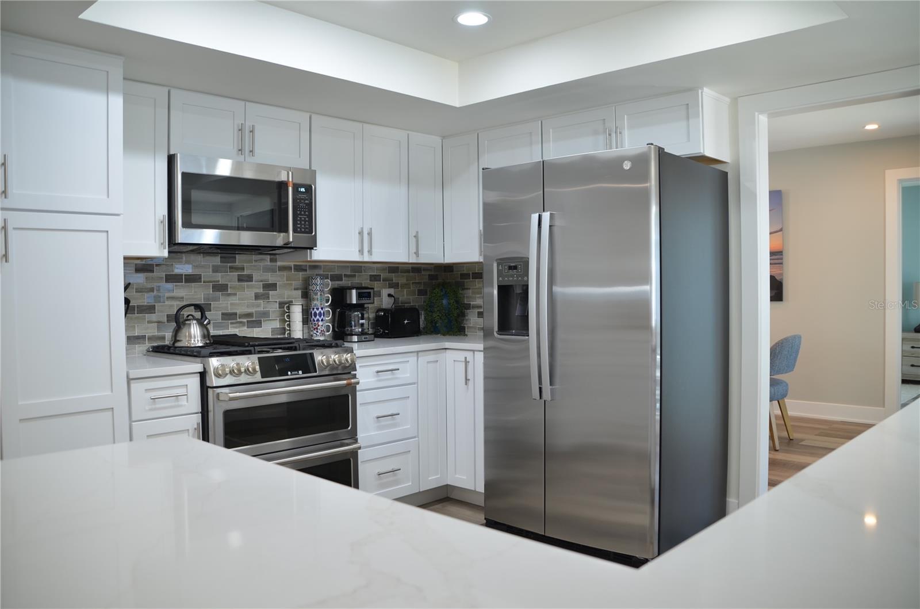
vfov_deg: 47.7
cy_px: 304
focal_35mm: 27
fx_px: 688
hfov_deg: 67.5
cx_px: 460
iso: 100
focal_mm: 18
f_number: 3.5
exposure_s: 1/13
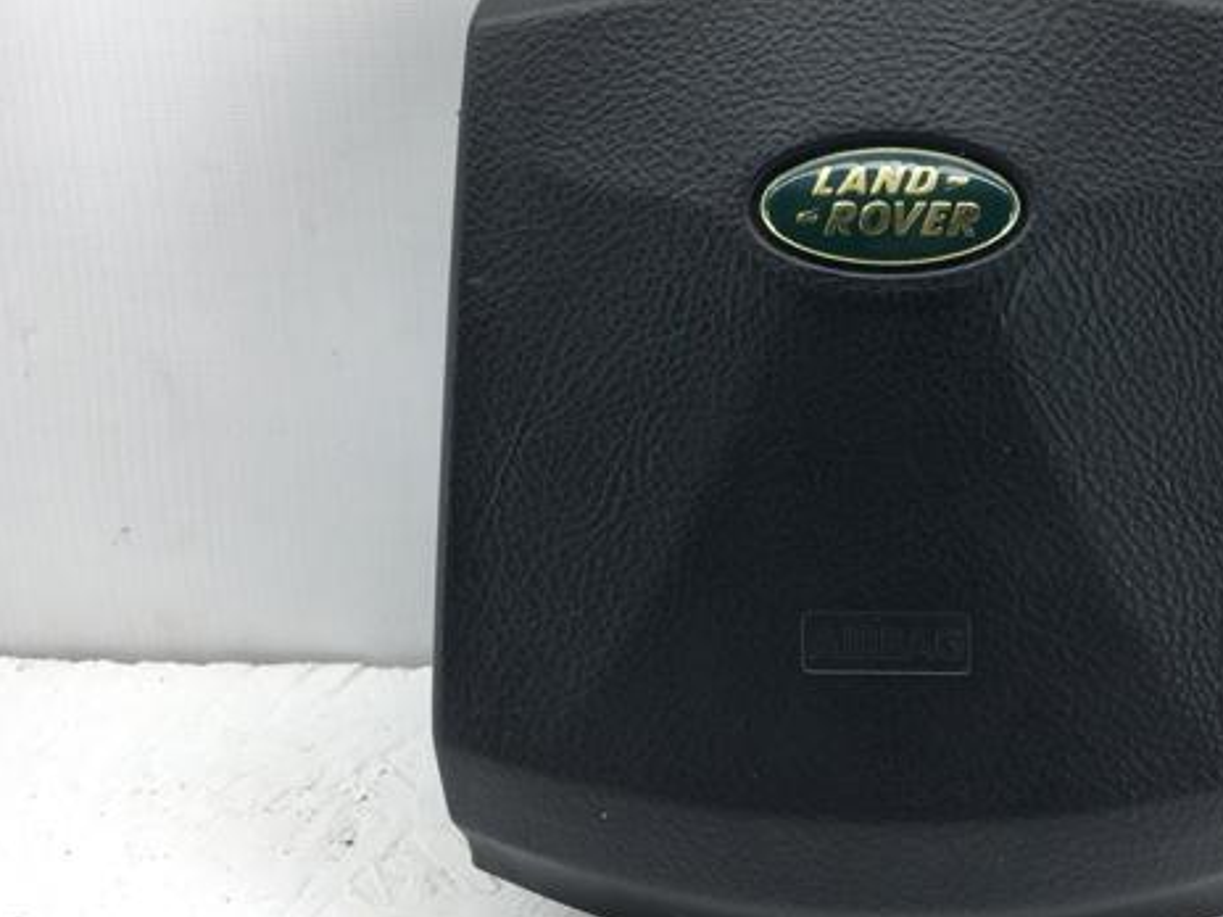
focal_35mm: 40
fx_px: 1413
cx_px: 838
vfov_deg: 36.0
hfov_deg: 45.9
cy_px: 440
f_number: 2.2
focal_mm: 4.15
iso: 25
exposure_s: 1/100
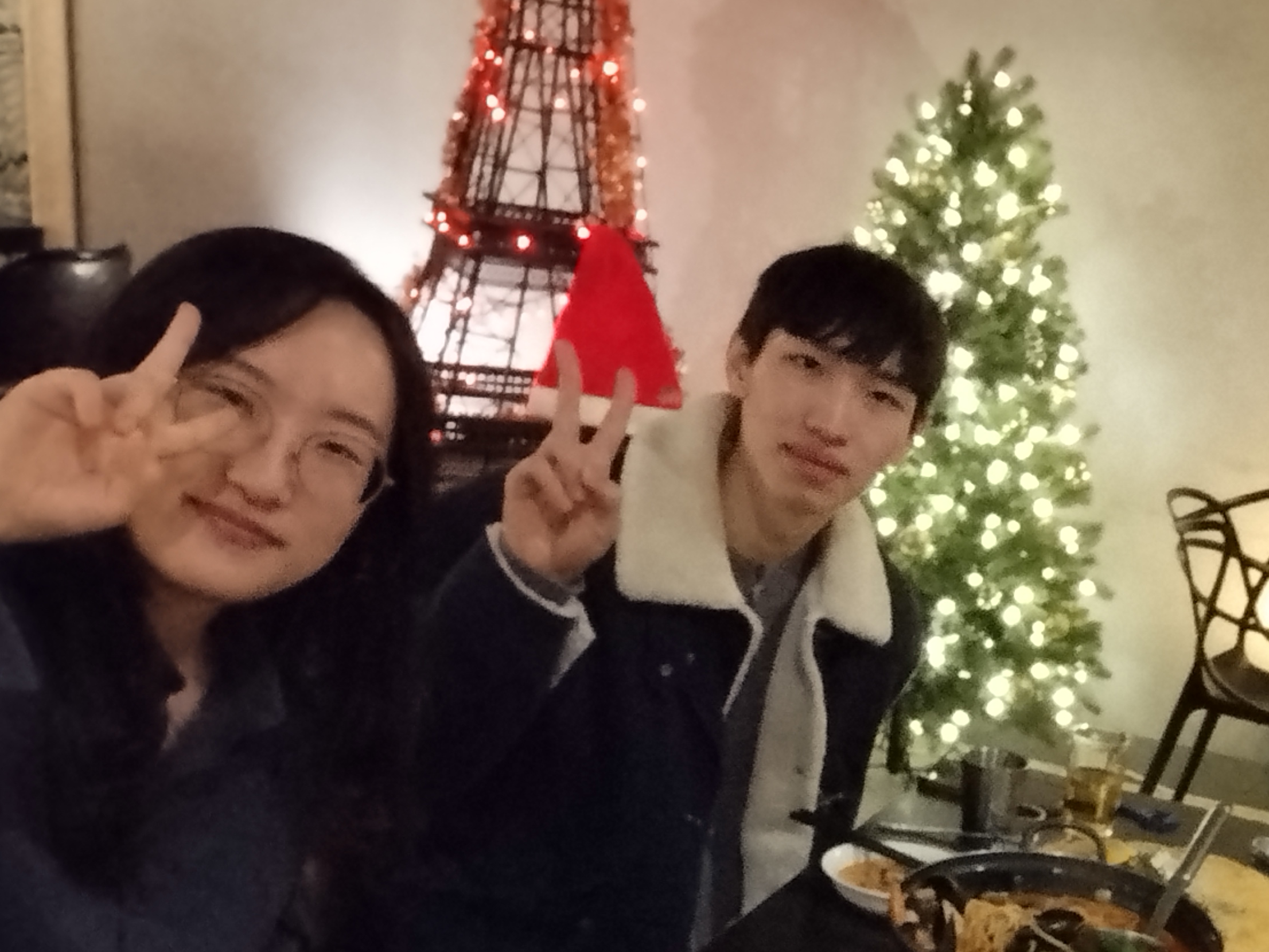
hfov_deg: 34.6
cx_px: 1280
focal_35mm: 50
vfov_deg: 27.6
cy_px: 924
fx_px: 1833
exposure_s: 1/20
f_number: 2.4
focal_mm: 3.26
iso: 800
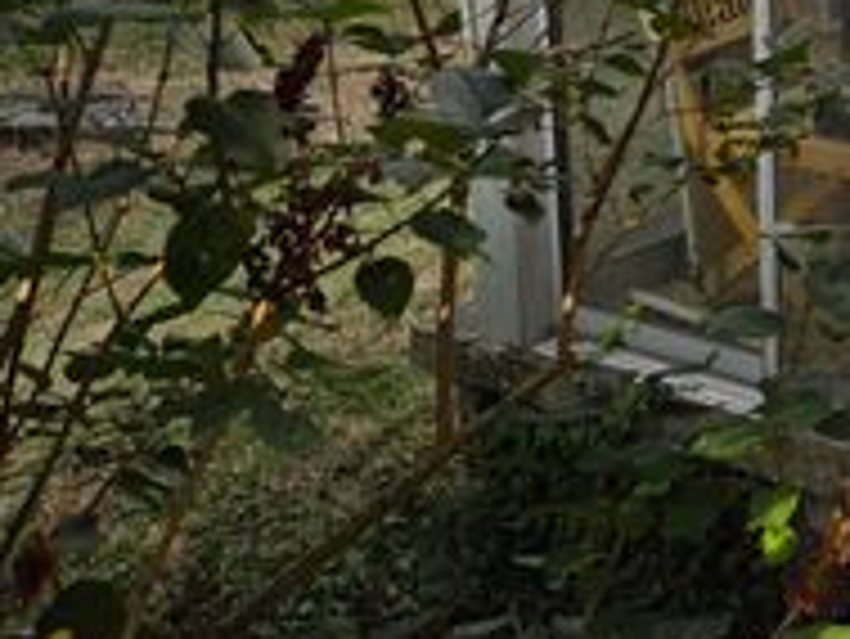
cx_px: 1228
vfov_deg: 19.4
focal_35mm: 73
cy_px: -54
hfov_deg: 22.5
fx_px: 1794
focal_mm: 5.4
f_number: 1.8
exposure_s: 1/2828
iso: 80
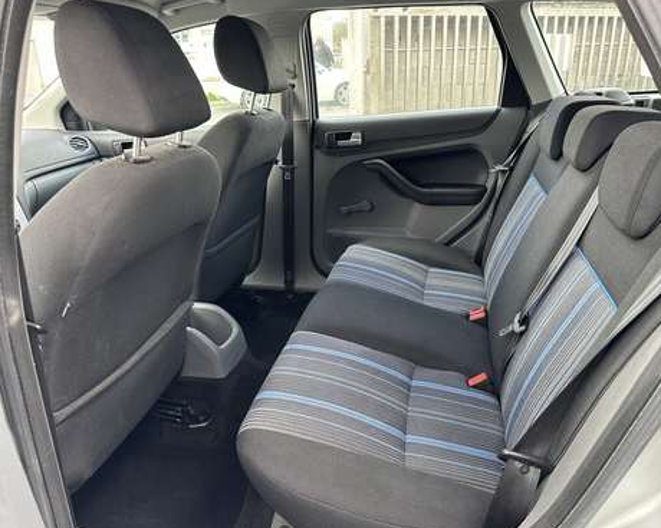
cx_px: 342
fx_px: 509
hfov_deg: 66.0
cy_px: 259
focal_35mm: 26
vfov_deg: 54.9
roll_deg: +1.3
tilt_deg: -21.4
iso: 160
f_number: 1.78
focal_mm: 6.86
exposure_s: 1/121
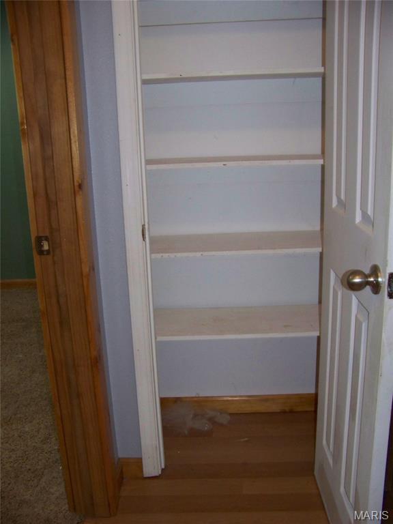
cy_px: 262
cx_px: 196
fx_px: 545
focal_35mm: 36
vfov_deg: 51.4
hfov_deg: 39.7
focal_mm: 5.85
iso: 200
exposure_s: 1/30
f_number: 2.8
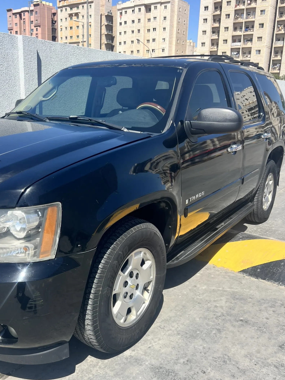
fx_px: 362
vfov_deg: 55.3
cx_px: 117
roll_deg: -1.6
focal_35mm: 33
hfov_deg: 42.8
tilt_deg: -13.8
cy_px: 193
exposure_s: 1/3356
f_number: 1.5
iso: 50
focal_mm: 5.7
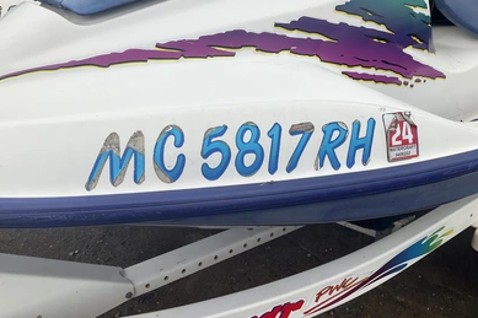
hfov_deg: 60.3
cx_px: 233
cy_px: 144
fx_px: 411
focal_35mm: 31
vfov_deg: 42.2
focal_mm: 3
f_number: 1.8
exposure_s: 1/997
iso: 25
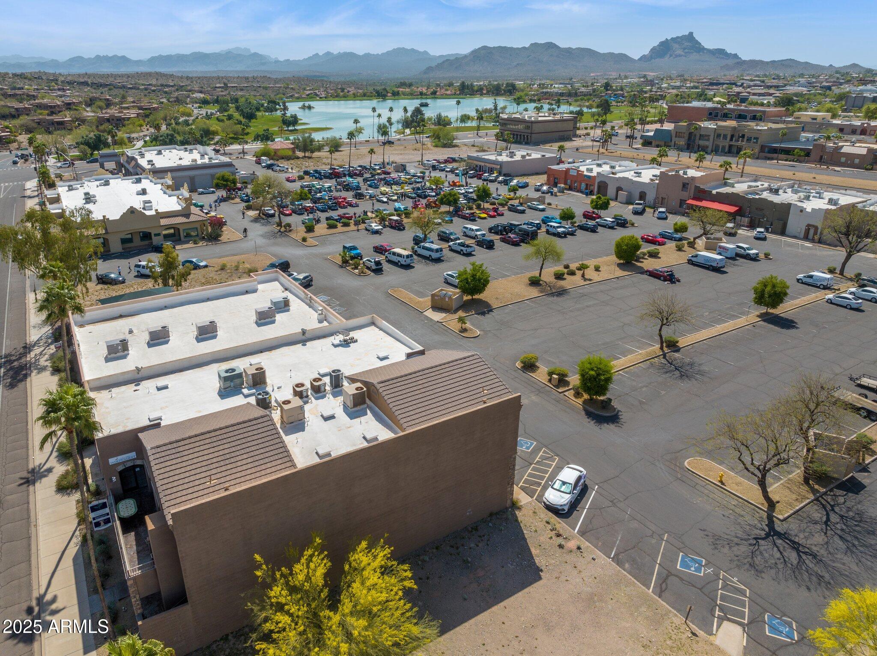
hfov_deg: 71.6
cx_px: 438
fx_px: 608
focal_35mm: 24
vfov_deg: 56.8
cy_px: 328
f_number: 5.6
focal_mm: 12.29
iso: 100
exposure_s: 1/640
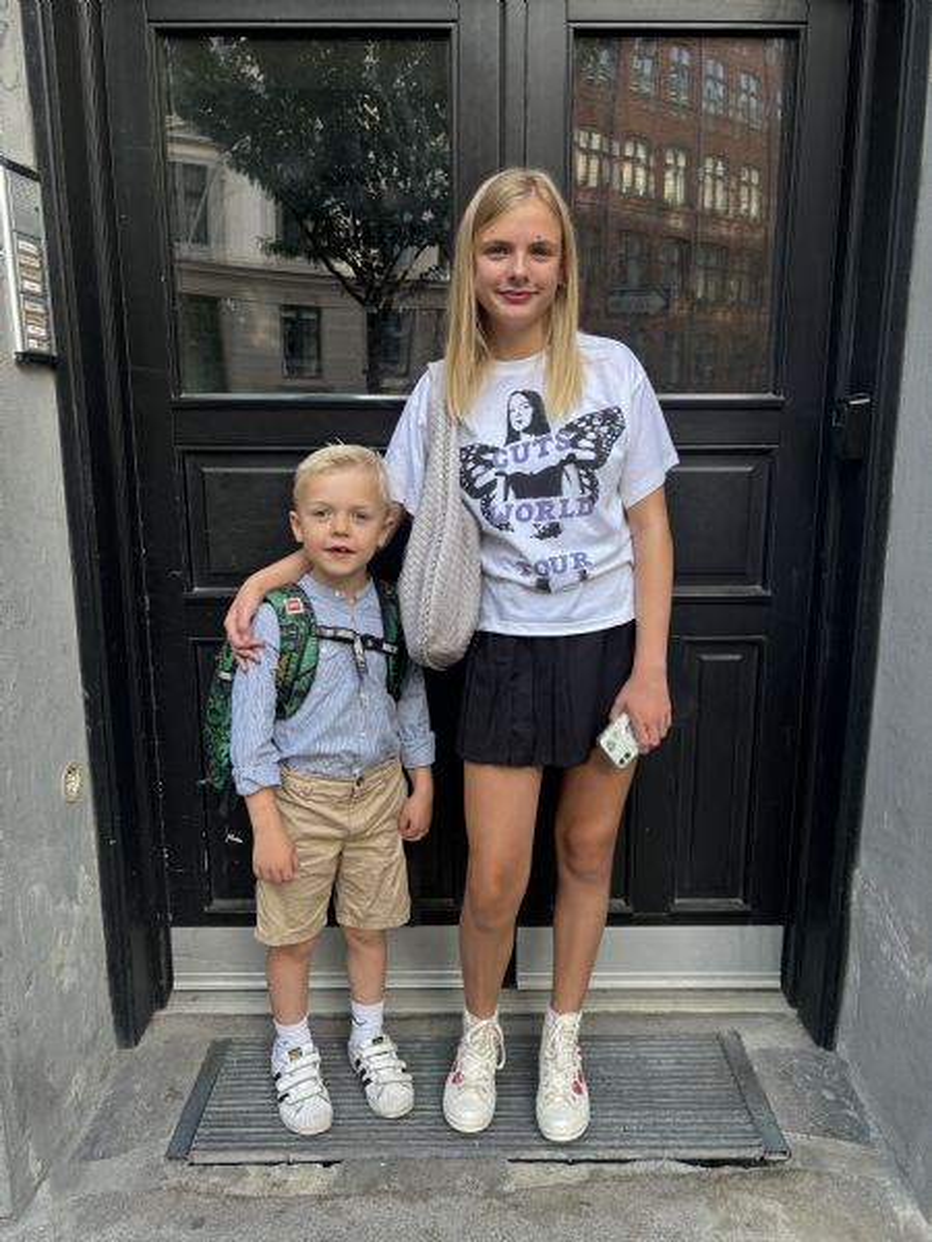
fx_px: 933
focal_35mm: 26
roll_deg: -0.5
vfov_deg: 67.3
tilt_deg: -11.7
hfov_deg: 53.1
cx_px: 466
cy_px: 621
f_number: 1.6
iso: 40
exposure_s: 1/156
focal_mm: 5.96
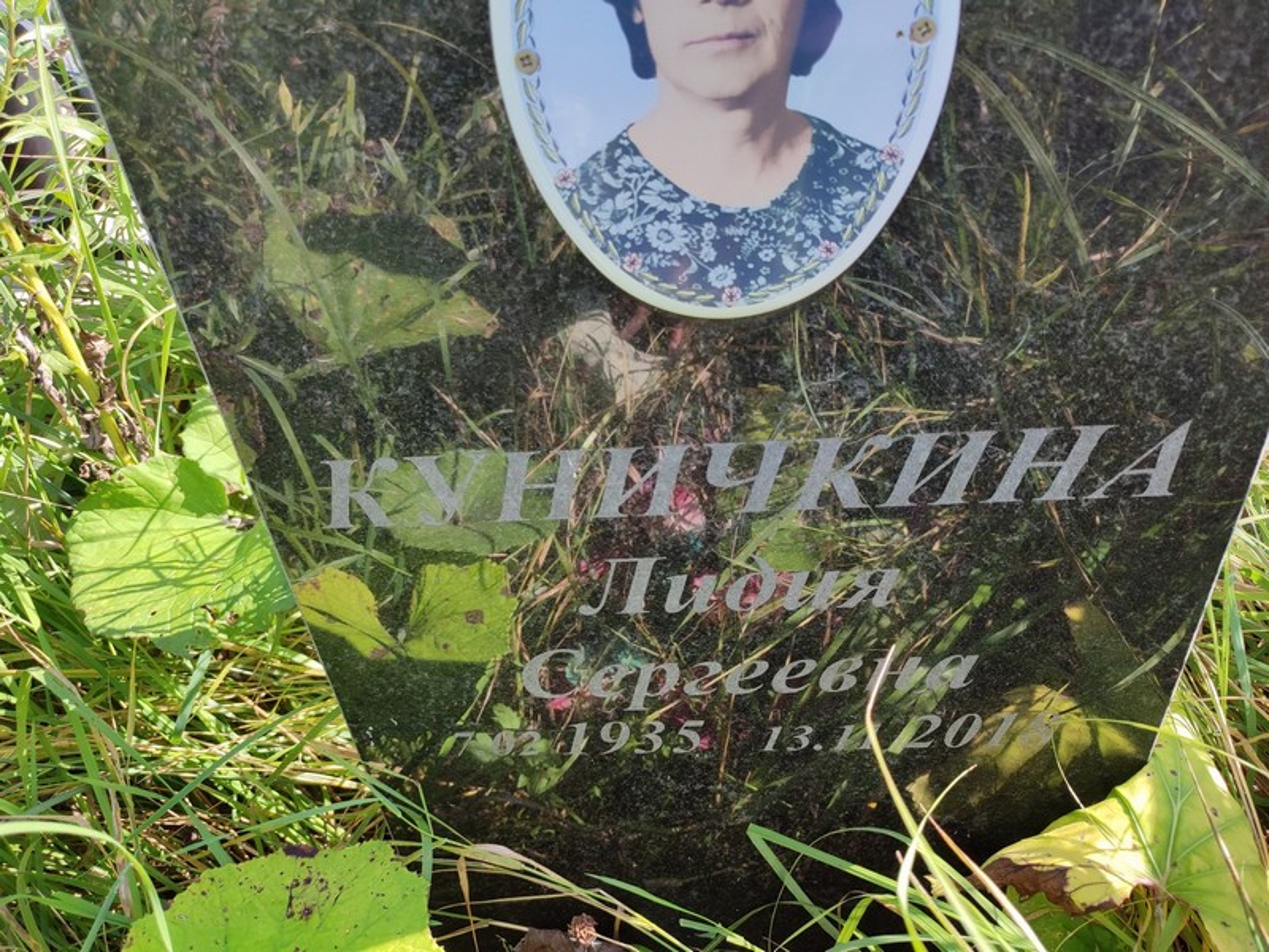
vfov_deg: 54.9
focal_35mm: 25
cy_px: 476
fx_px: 916
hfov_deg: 69.4
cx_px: 634
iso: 50
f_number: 1.9
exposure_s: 1/157
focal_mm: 6.04
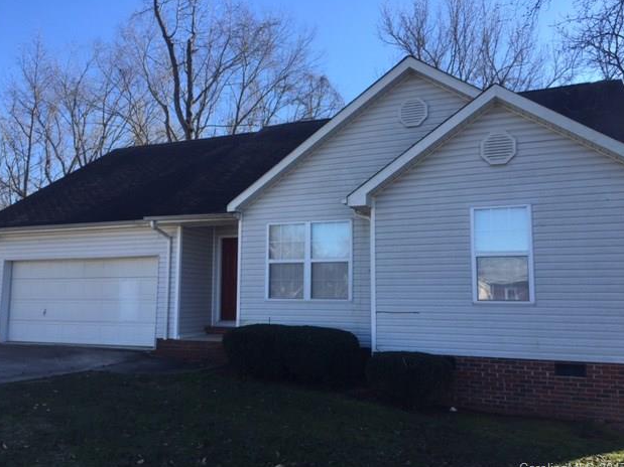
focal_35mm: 30
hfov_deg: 60.0
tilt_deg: +6.3
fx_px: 541
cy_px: 237
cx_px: 313
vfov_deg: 46.8
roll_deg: -0.6
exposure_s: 1/706
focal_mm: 4.15
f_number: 2.2
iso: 32
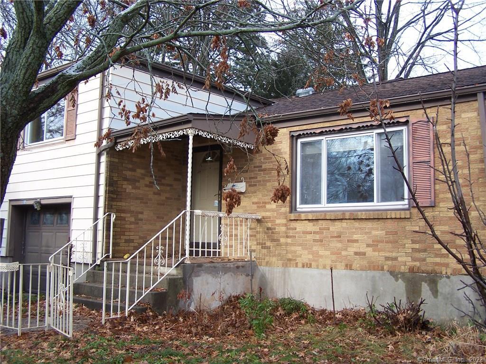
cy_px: 182
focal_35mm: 38
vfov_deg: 37.7
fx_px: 534
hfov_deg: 49.0
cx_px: 243
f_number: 2.8
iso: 80
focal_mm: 6.3
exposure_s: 1/350
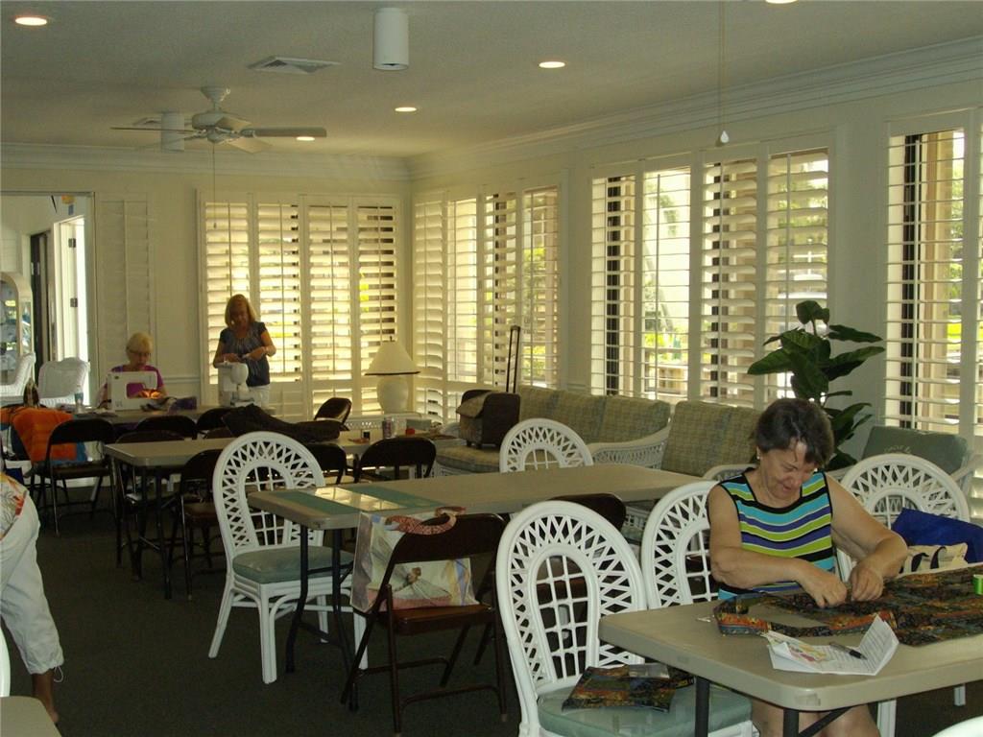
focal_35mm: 45
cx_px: 492
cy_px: 368
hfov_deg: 42.1
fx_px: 1278
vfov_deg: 32.2
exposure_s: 1/100
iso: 160
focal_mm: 7.4
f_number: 3
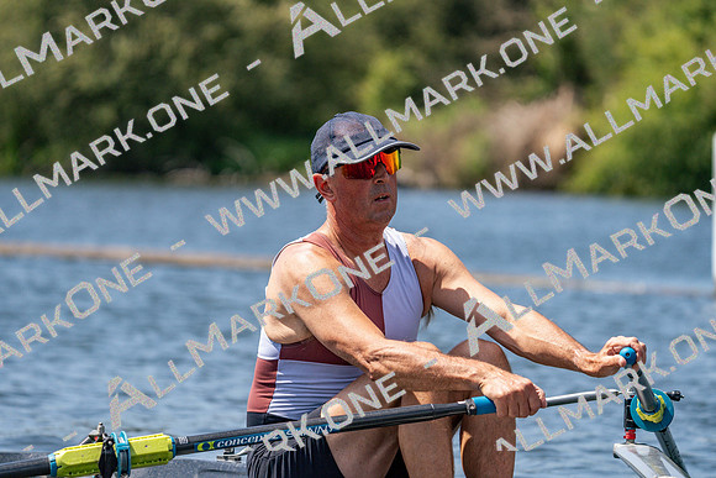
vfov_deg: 5.2
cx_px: 358
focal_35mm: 266
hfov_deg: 7.7
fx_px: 5291
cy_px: 239
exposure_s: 1/2000
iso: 320
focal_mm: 266
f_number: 5.6
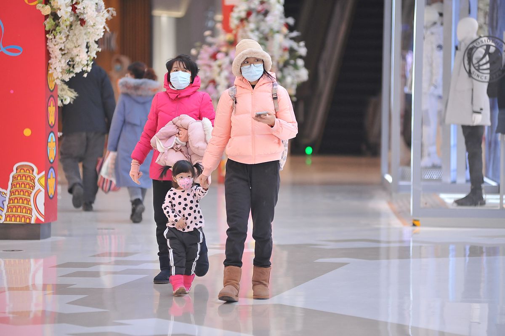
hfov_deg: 10.3
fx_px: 2803
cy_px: 168
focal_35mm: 200
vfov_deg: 6.9
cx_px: 252
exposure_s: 1/640
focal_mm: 200
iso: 2000
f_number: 3.2
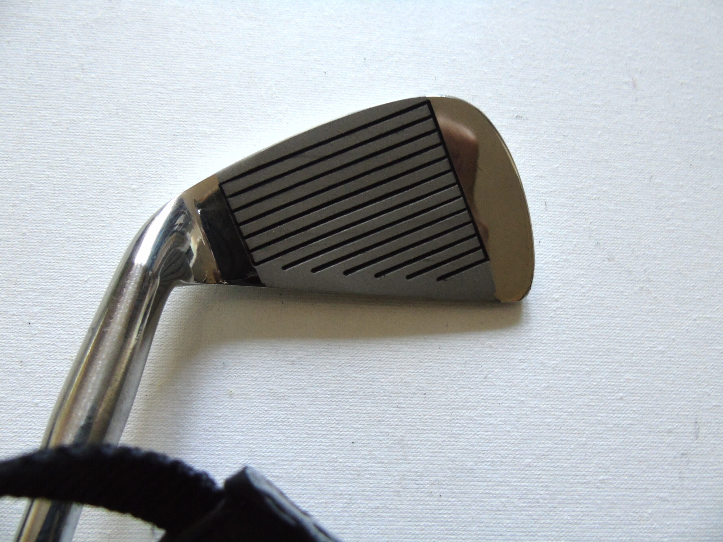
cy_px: 271
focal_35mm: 25
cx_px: 362
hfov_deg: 69.4
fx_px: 522
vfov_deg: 54.9
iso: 400
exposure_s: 1/25
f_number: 3.4
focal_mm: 4.4
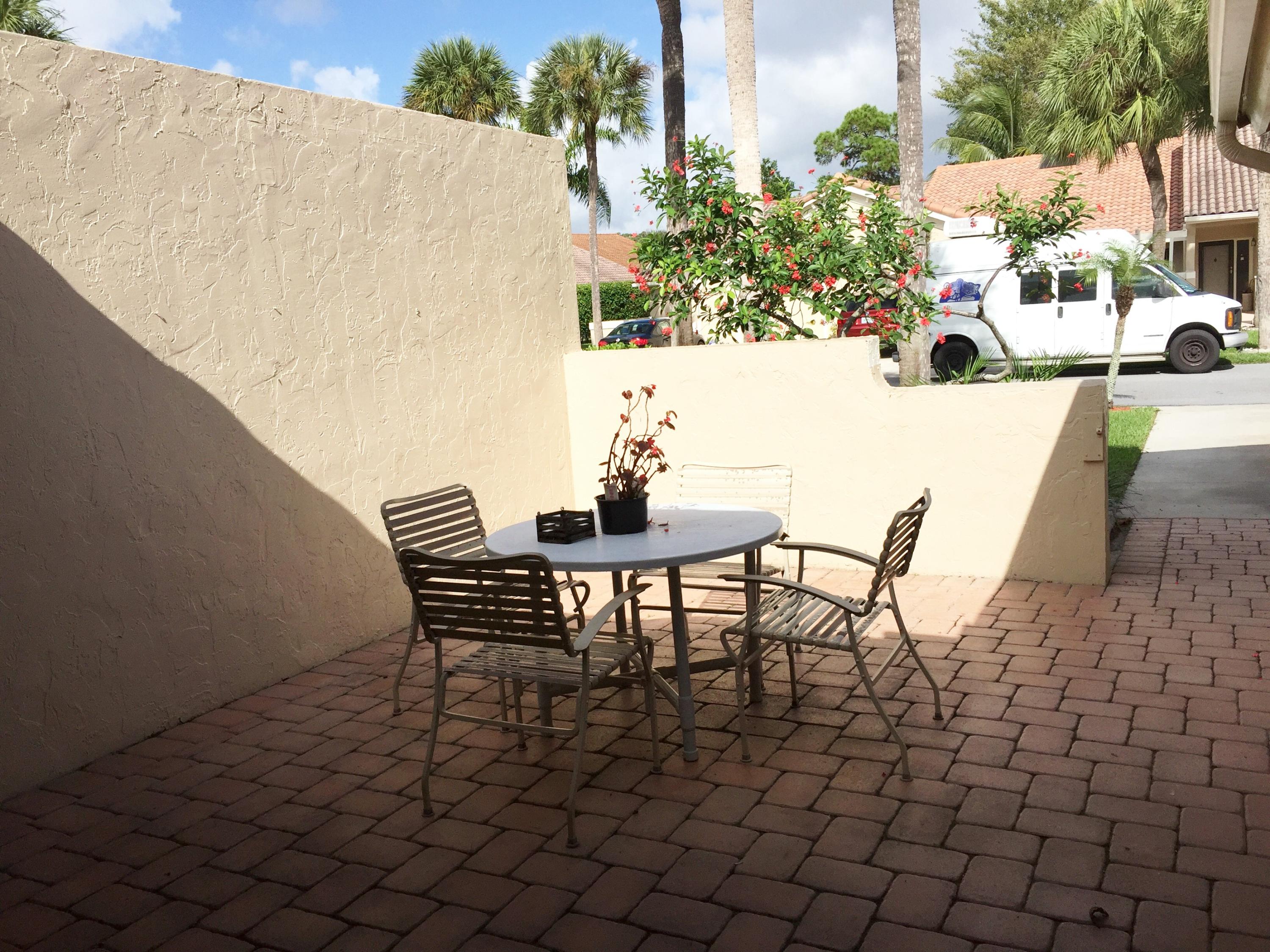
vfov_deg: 48.2
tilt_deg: -9.1
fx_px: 1064
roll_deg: +2.7
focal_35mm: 29
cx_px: 635
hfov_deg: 61.7
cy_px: 476
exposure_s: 1/3597
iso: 32
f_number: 2.2
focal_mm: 4.15
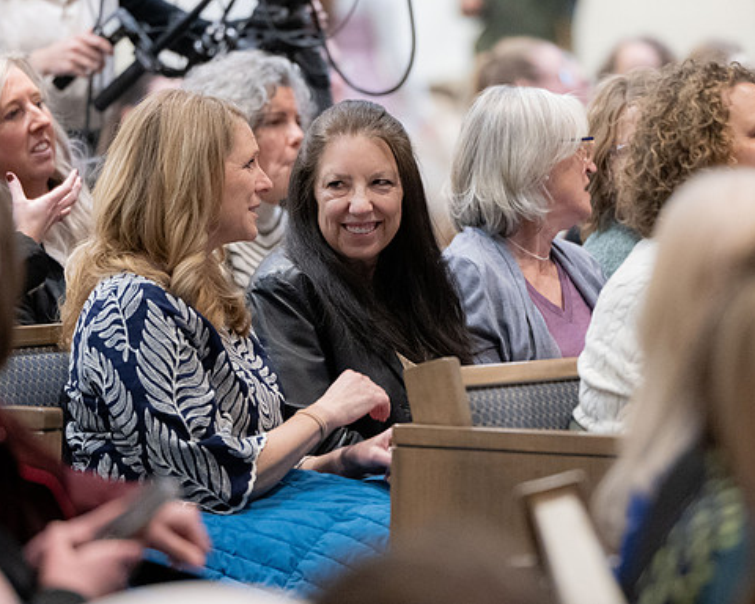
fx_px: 7486
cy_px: 224
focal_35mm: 335
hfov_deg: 5.8
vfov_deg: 4.6
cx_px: 380
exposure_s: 1/250
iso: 4000
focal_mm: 180
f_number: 2.8
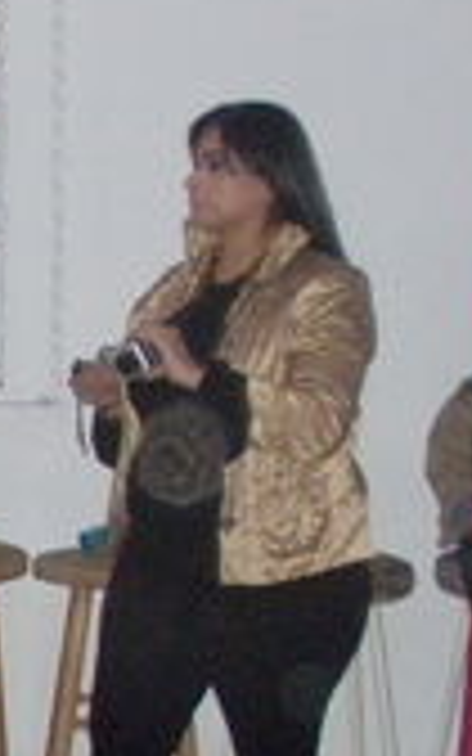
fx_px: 3149
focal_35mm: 153
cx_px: -566
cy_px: 652
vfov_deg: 13.6
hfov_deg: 8.1
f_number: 3.5
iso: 500
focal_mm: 6.7
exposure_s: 1/30
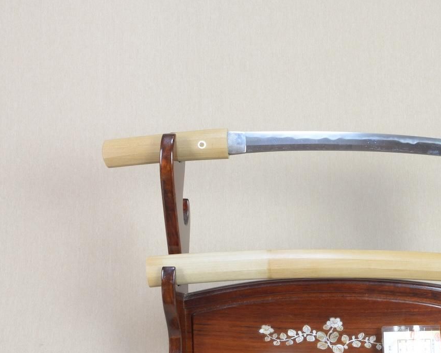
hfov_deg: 39.2
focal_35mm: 46
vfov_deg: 32.8
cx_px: 333
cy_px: 182
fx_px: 600
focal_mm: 20
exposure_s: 1/1.6
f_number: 11
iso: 400
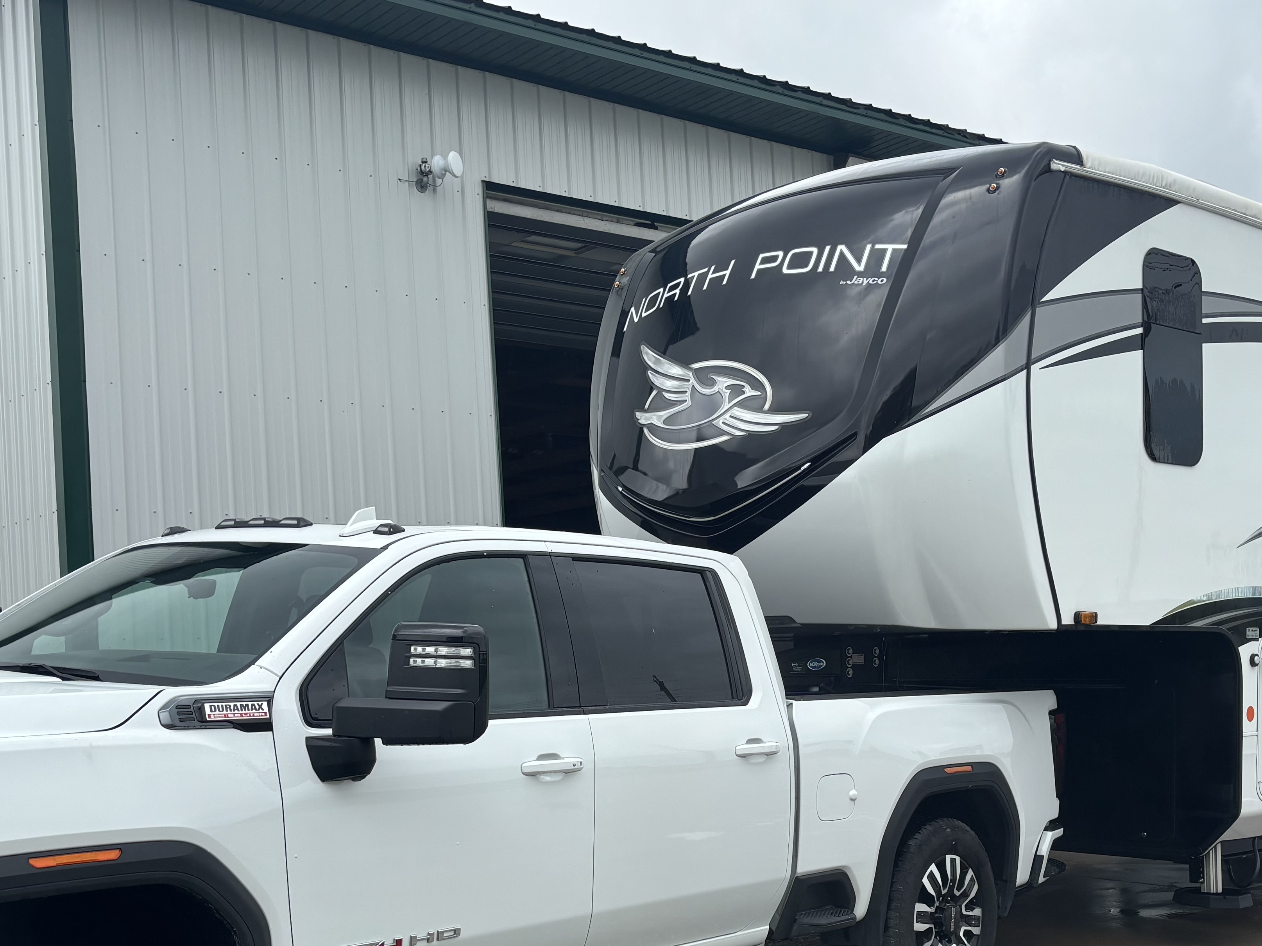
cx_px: 722
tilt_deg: -0.7
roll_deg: +1.3
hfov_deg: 41.1
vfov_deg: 31.0
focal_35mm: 46
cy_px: 701
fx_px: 1677
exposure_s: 1/3413
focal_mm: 5.96
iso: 50
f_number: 1.6
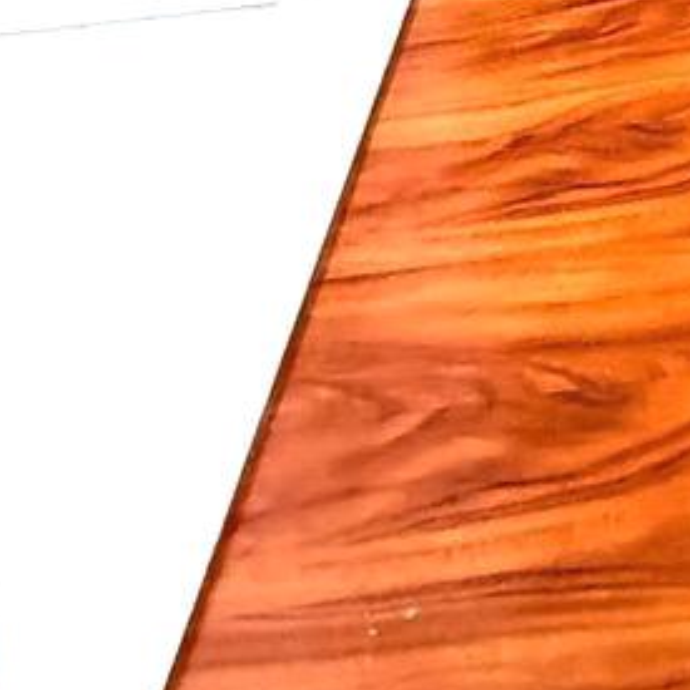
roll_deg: -4.8
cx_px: 1184
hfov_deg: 19.7
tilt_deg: -14.5
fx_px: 1556
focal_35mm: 69
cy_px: -783
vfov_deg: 16.7
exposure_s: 1/60
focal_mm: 2.22
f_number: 2.2
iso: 640
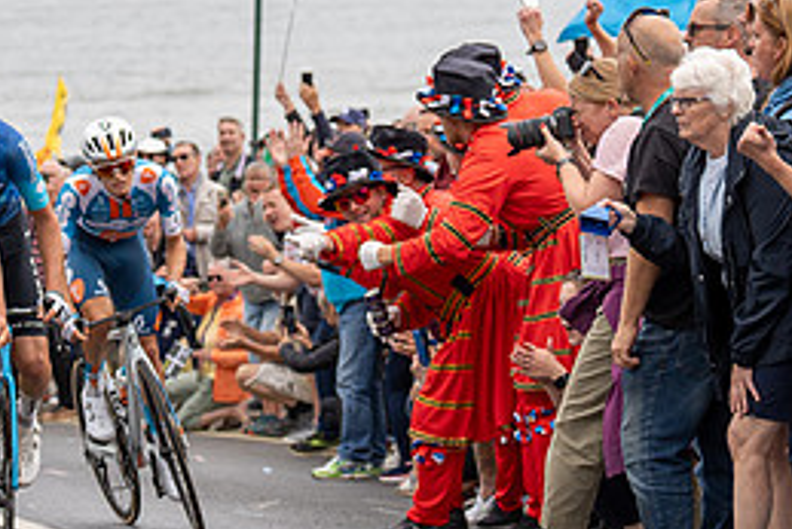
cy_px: 173
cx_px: -24
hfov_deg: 11.2
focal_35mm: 182
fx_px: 4006
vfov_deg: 7.6
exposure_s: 1/1000
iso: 320
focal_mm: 70
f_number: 3.5
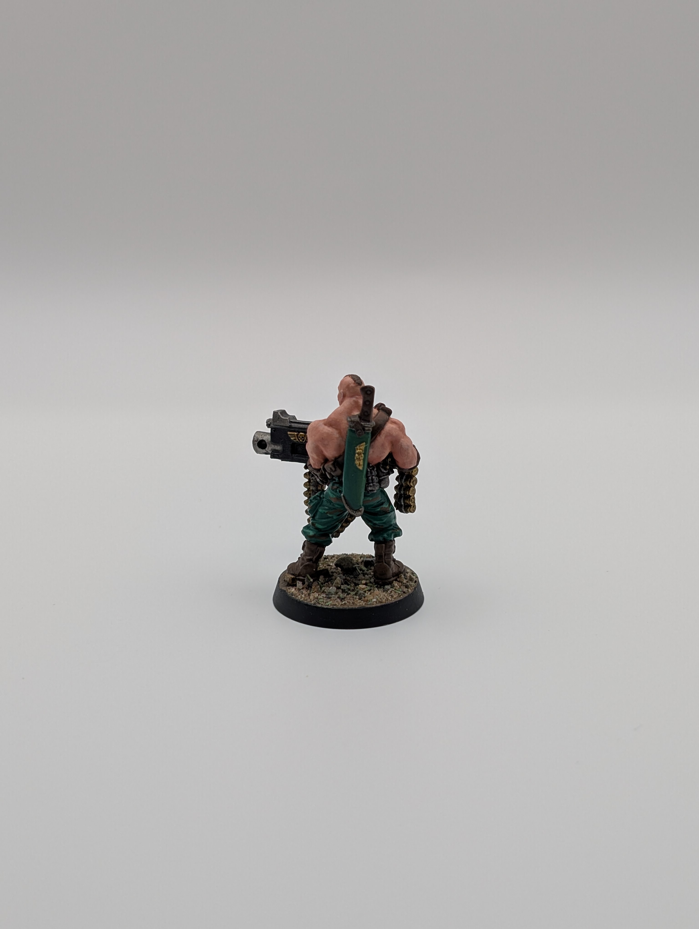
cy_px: 464
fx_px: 1316
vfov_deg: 38.9
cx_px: 350
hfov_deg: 29.7
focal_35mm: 49
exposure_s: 1/101
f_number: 1.68
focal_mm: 6.9
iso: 30
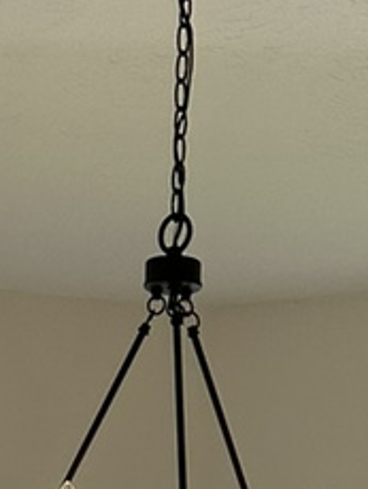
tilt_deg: -8.0
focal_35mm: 160
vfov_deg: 10.3
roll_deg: -1.7
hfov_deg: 9.3
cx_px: 60
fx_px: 2264
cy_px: 1267
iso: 80
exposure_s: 1/541
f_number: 1.78
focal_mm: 6.86
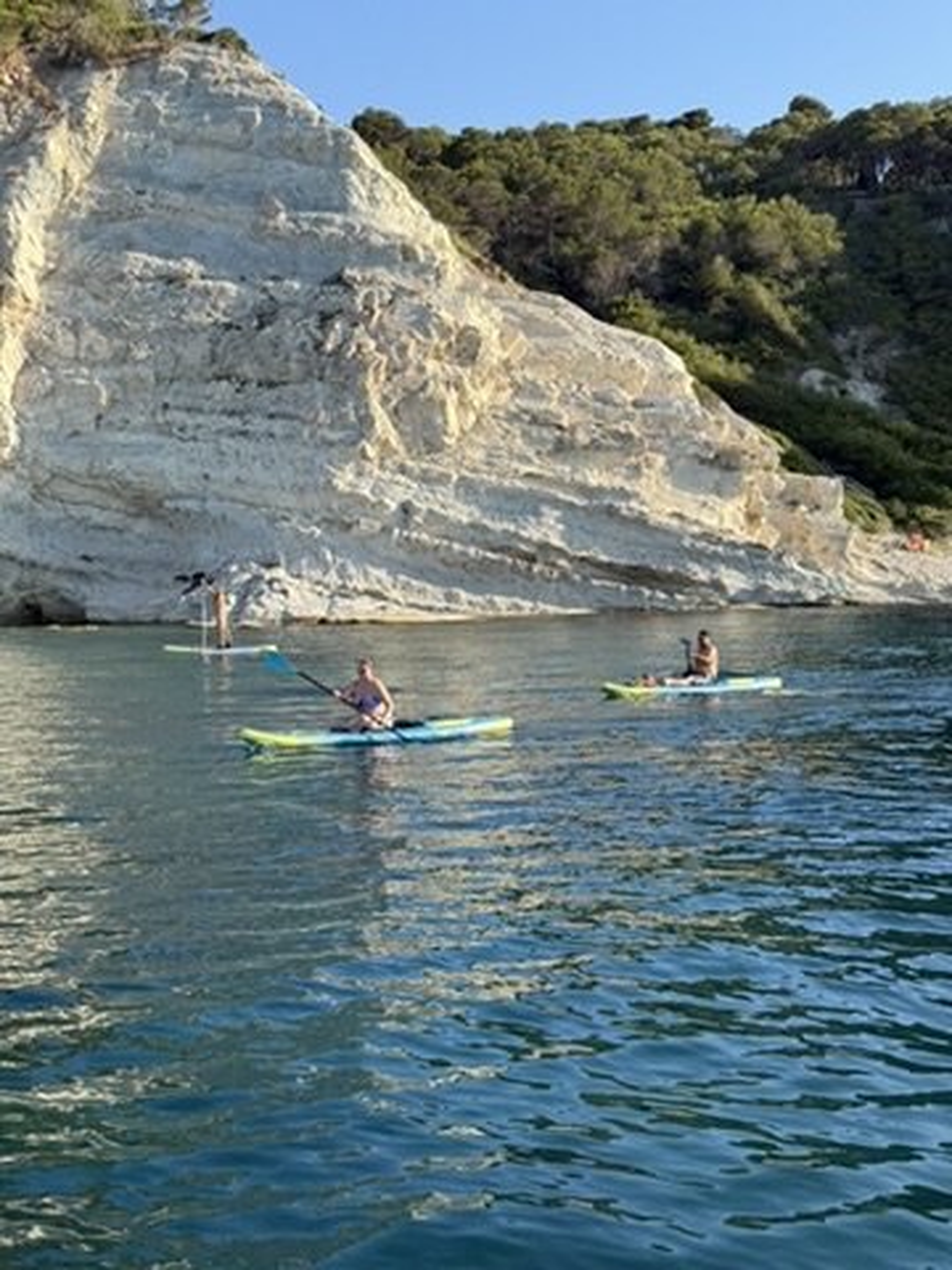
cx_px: 476
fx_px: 1760
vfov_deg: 39.7
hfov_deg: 30.3
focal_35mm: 48
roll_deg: +1.2
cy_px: 635
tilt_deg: -1.3
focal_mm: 6.76
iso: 64
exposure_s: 1/1883
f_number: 1.78
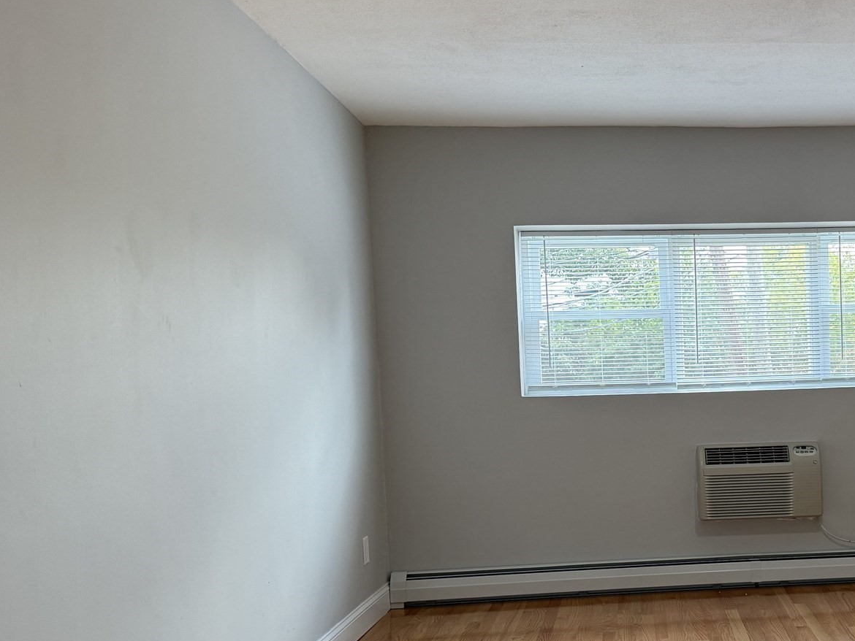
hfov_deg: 41.9
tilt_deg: -2.0
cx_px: 736
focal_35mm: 42
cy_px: 406
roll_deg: +1.6
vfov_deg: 34.2
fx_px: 1038
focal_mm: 6.76
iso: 160
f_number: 1.78
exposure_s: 1/138
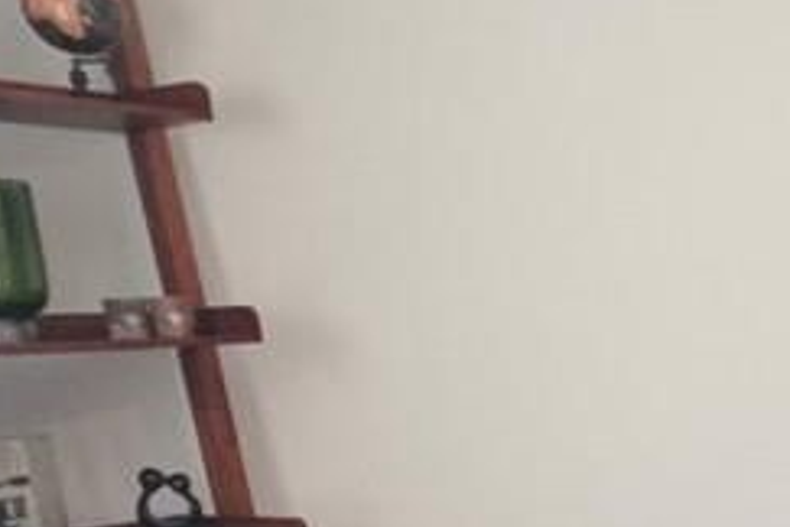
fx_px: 1251
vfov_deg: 22.5
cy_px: 566
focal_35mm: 57
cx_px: 1109
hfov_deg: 27.3
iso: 320
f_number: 1.9
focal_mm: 2.2
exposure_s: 1/60
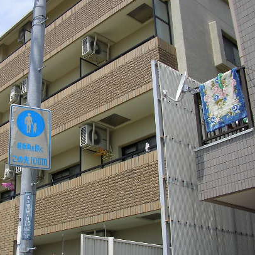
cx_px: 56
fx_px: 442
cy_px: 139
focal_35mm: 53
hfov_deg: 31.5
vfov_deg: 32.2
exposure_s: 1/588
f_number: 4.1
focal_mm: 5.8
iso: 71
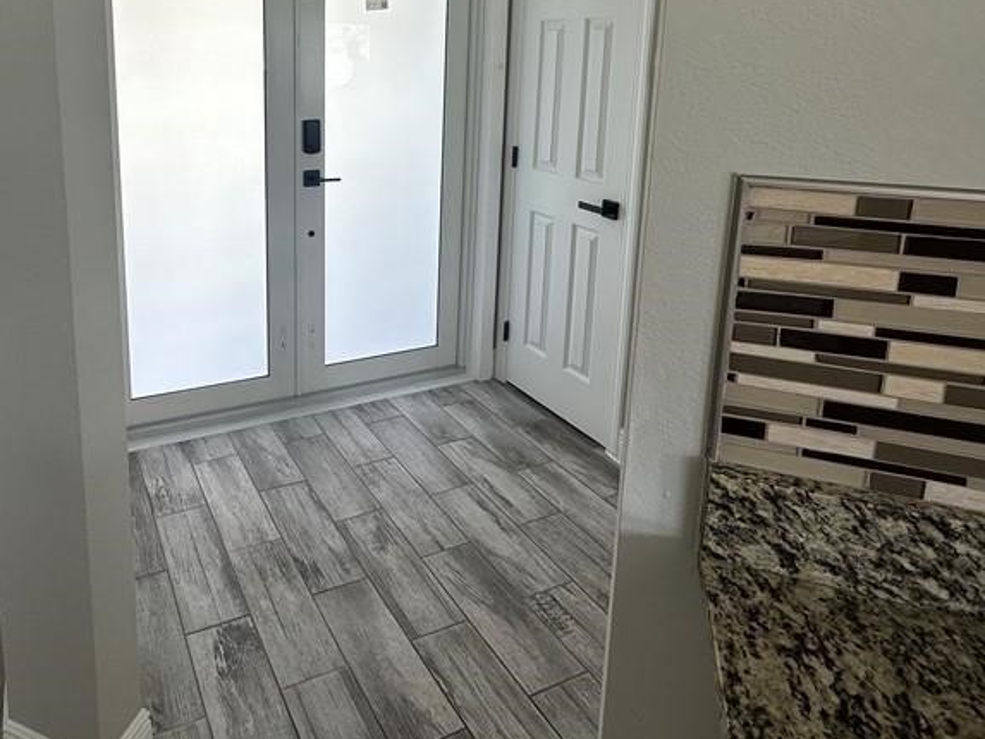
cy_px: 172
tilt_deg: -8.9
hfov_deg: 67.5
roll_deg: -0.1
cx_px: 328
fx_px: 712
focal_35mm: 25
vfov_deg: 52.1
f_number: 2.2
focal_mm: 2.22
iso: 40
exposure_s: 1/116
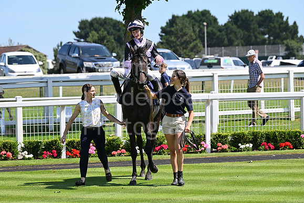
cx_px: 152
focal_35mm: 171
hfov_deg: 12.0
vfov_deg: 8.0
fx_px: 1444
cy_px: 102
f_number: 5.6
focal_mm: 170
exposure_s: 1/1600
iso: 400
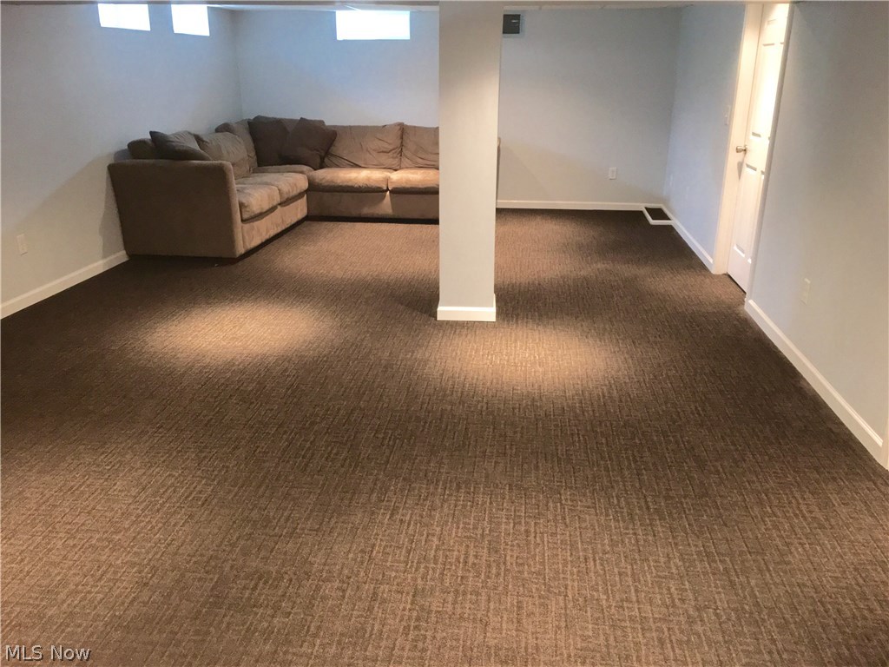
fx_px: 745
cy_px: 334
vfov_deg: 48.2
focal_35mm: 29
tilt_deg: -20.0
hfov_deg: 61.7
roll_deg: -0.2
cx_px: 444
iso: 160
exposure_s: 1/16
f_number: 2.2
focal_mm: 4.15
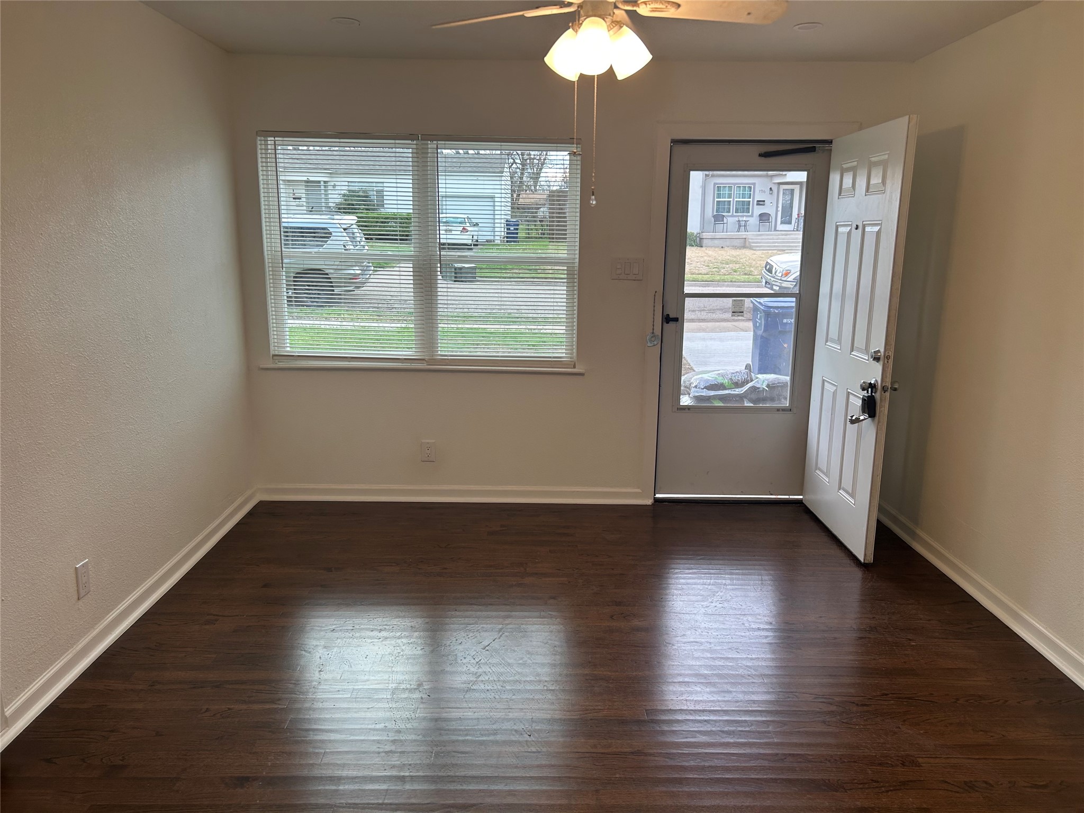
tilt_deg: -12.8
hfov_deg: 67.3
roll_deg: -0.6
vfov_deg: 53.1
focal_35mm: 26
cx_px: 542
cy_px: 406
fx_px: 814
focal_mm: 5.7
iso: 50
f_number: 1.5
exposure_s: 1/120
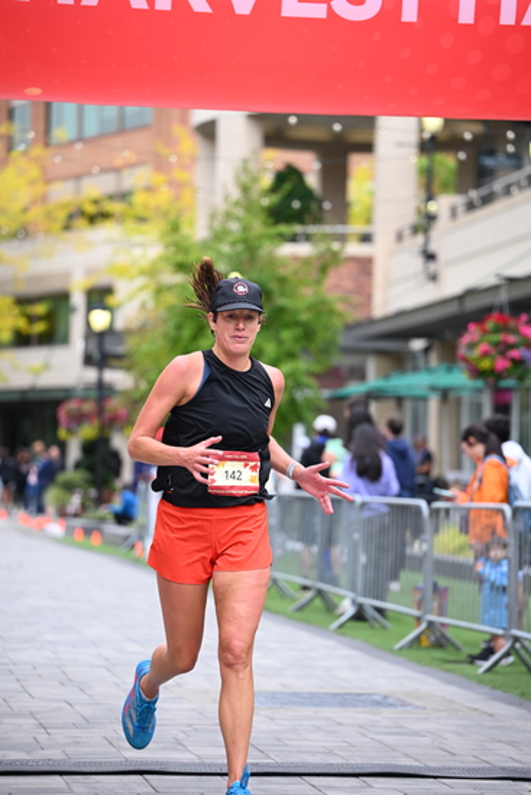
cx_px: 266
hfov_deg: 11.9
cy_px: 398
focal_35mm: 115
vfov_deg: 17.8
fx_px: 2543
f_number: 2.8
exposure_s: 1/1600
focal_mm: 115
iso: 640
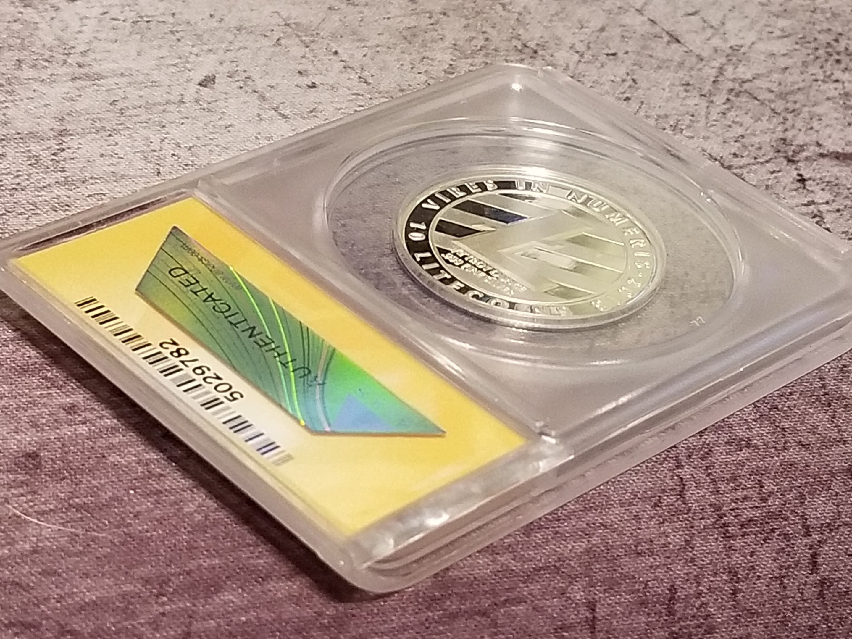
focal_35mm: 26
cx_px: 426
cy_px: 320
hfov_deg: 67.3
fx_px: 640
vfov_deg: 53.1
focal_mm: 4.25
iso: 200
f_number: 1.7
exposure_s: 1/30
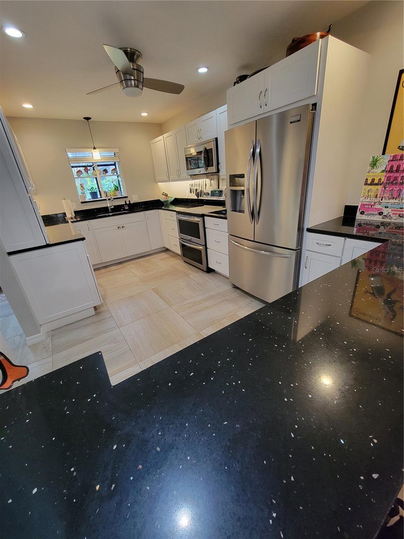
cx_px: 202
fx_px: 202
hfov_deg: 89.9
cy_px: 270
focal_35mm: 13
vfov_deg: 106.2
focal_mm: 2.2
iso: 400
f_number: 2.2
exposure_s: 1/60
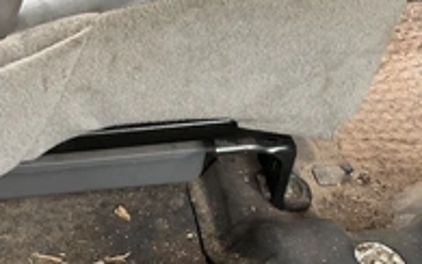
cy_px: 247
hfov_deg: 31.8
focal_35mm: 63
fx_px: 725
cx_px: 95
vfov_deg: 20.2
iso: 80
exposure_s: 1/60
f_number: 1.8
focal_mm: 3
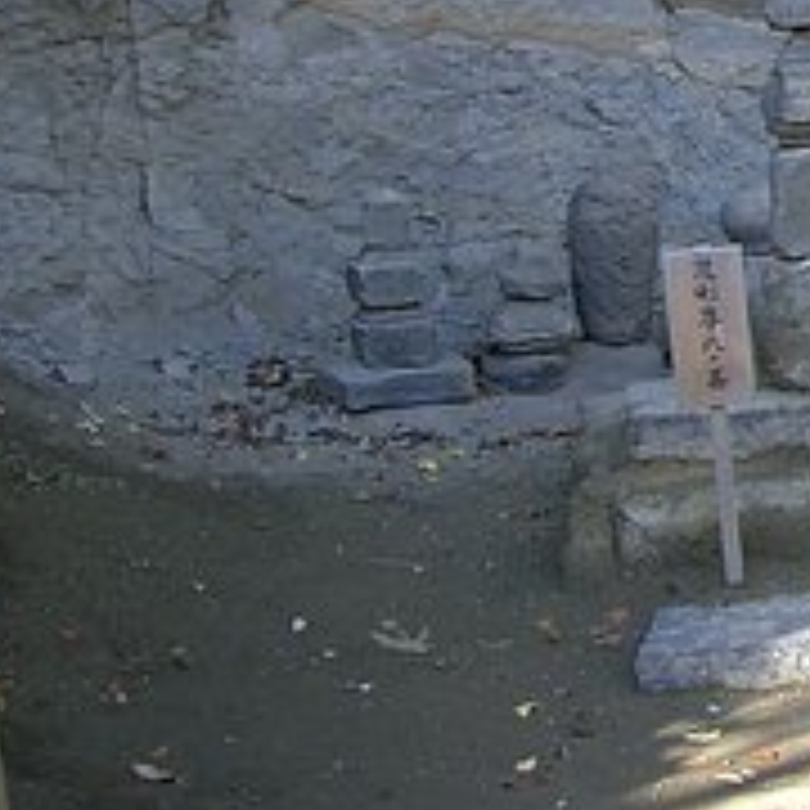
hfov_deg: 18.5
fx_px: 2330
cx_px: 1017
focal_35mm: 88
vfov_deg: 19.4
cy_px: 99
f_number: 2.6
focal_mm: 5.8
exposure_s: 1/80
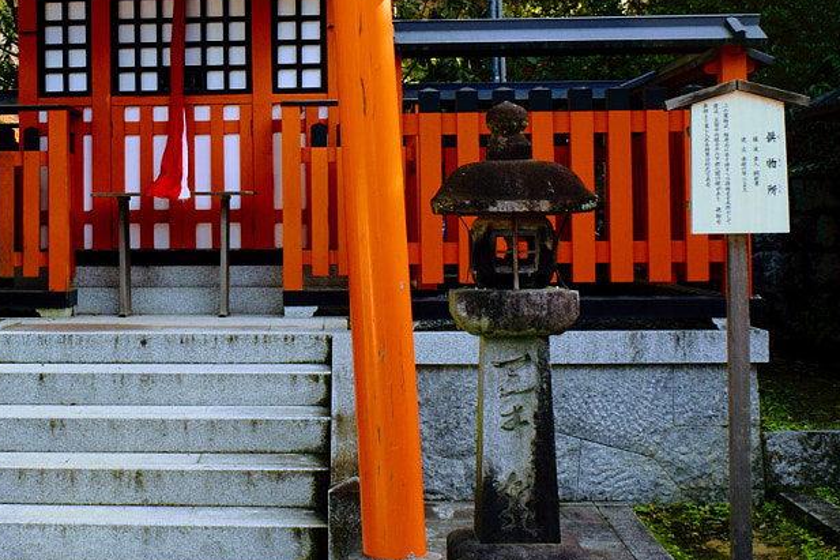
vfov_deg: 19.3
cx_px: 154
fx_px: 1633
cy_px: 139
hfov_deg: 28.2
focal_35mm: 70
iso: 400
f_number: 7.1
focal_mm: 18
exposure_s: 1/200
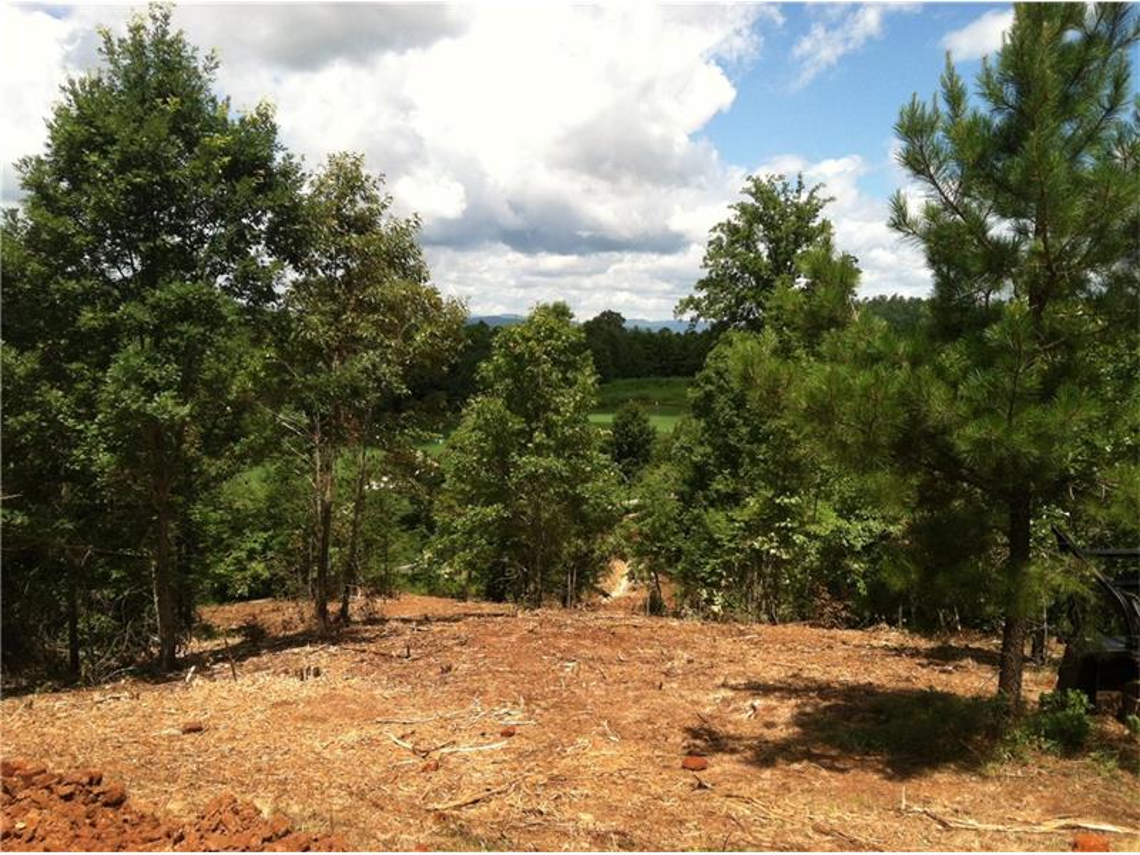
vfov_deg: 40.7
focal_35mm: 35
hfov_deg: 52.6
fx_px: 1153
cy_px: 428
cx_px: 570
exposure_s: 1/1034
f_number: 2.8
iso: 80
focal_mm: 3.85
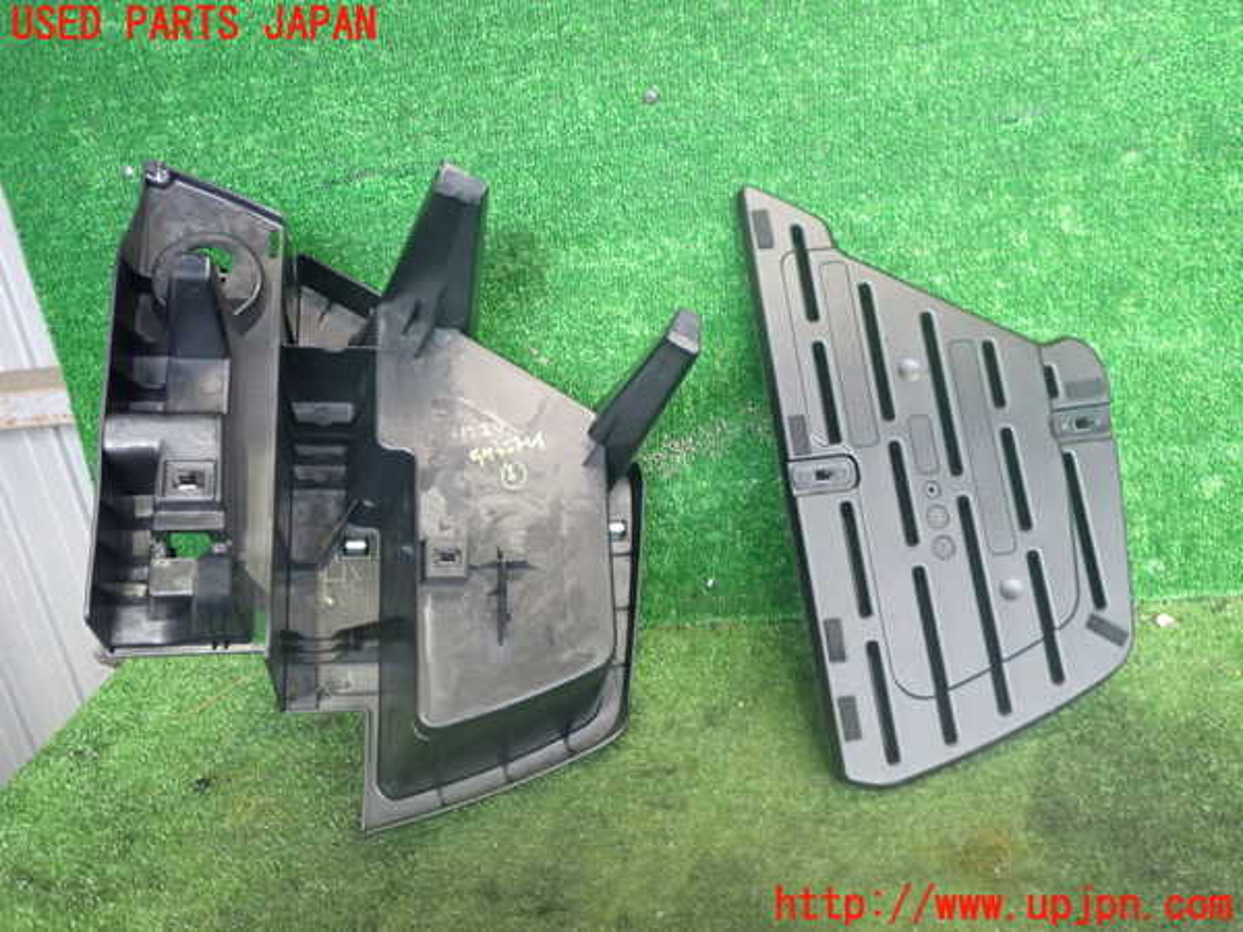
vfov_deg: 46.8
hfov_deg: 60.0
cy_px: 466
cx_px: 622
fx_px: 1077
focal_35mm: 30
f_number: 2.3
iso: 320
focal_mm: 5.4
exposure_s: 1/30
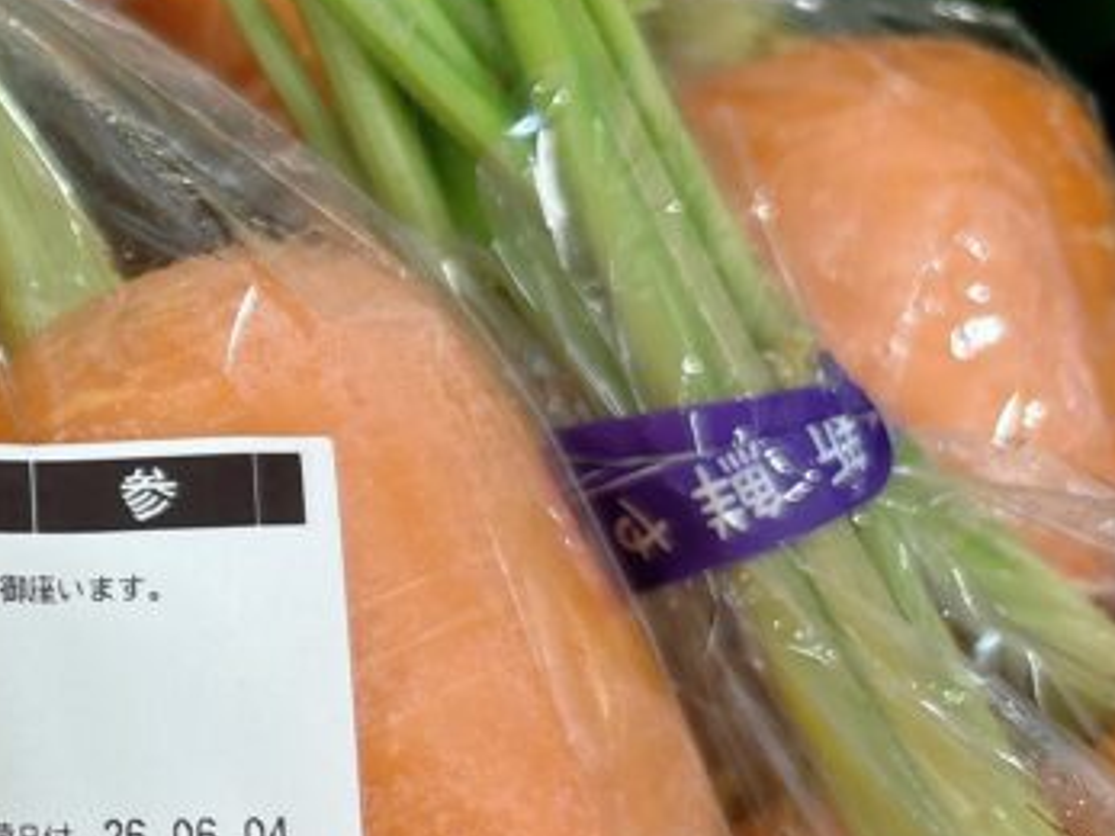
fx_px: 2318
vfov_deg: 20.4
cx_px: -347
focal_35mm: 72
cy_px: 543
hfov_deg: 23.7
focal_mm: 5.96
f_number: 1.6
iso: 80
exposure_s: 1/60
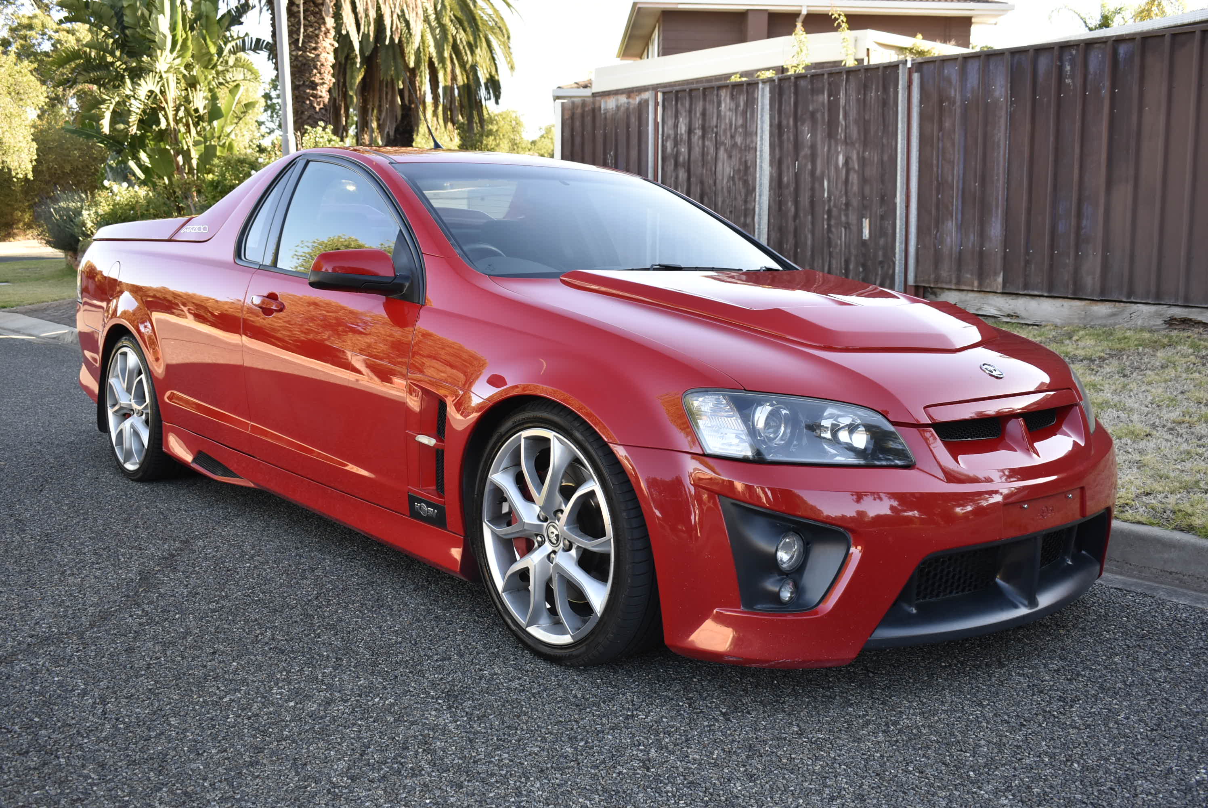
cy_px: 404
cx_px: 604
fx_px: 1209
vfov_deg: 36.9
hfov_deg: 53.1
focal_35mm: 36
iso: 360
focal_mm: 24
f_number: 5.6
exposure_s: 1/250
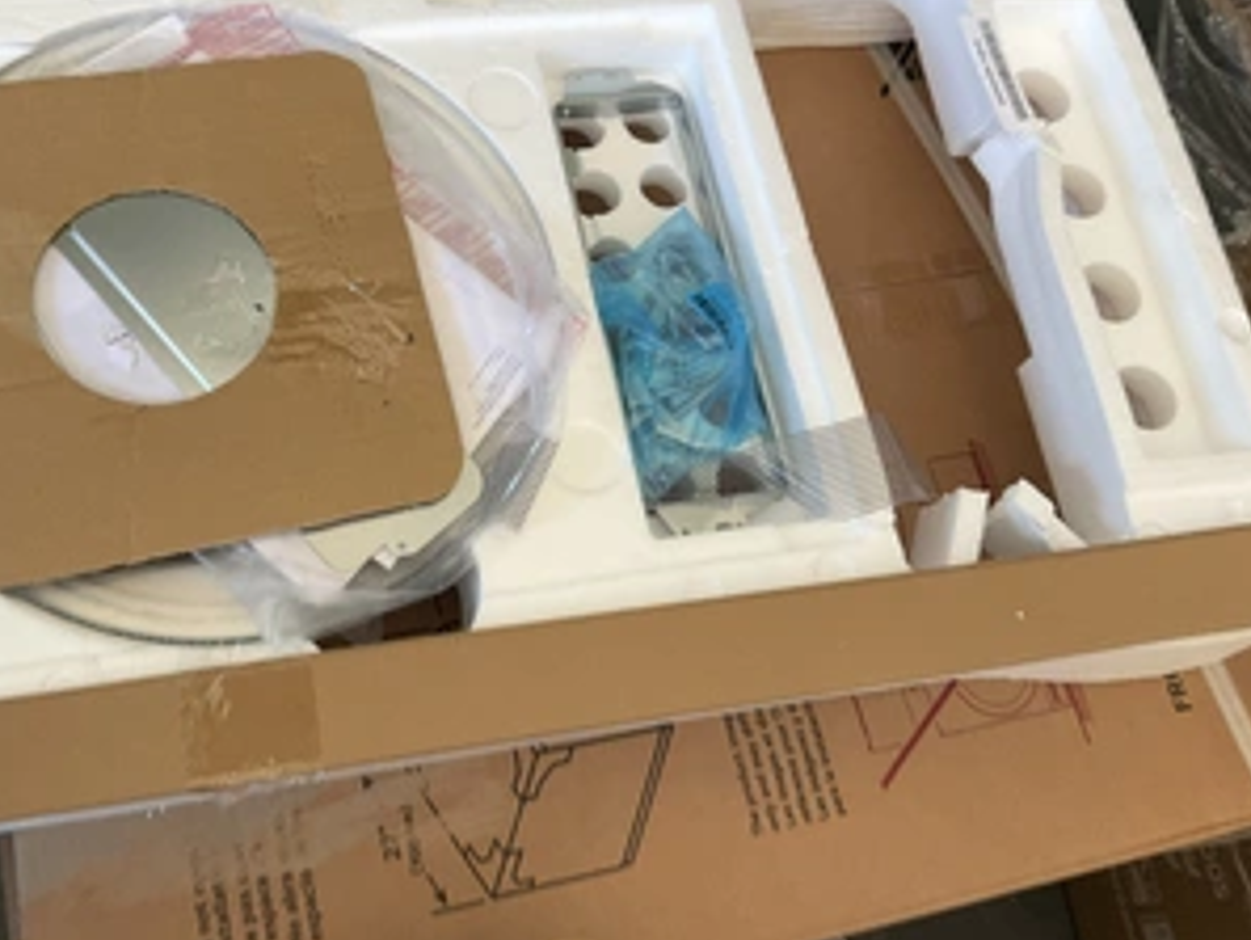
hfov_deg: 47.3
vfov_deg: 36.5
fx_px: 1410
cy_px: 325
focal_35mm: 39
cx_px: 451
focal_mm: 3
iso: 40
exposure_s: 1/60
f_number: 1.8
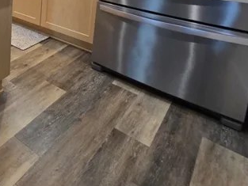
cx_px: -36
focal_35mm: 31
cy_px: -28
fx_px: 222
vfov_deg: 36.8
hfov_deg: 42.8
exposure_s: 1/60
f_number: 2.2
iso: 125
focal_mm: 2.2
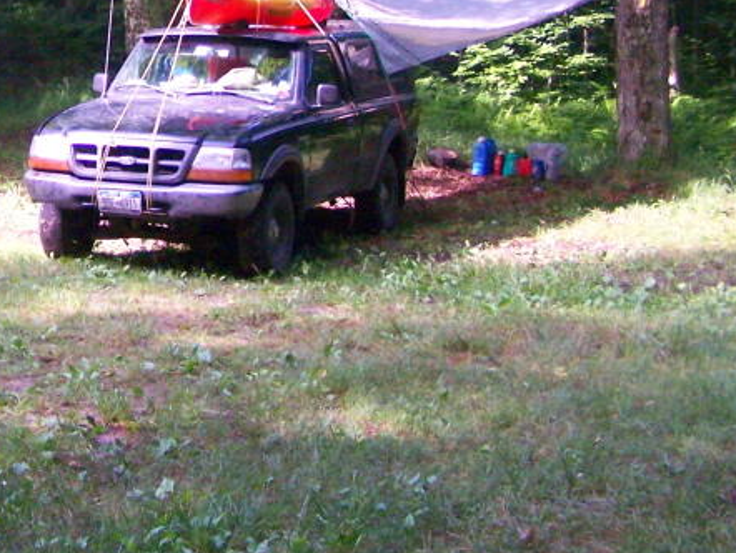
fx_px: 1872
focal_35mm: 88
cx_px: -20
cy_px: -3
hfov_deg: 21.4
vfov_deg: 16.4
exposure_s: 1/250
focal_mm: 6.3
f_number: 2.8
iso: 400
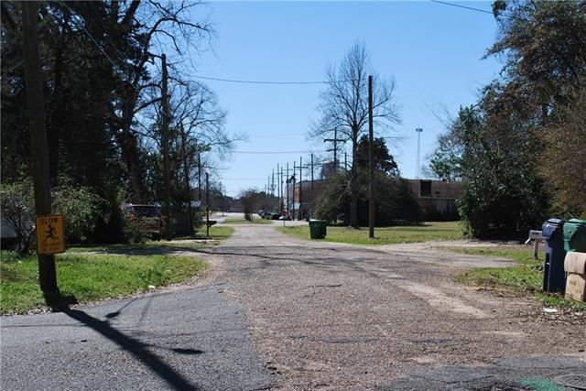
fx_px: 977
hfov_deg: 33.4
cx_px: 293
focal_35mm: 60
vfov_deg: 22.6
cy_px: 196
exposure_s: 1/320
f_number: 9
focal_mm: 40
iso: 100
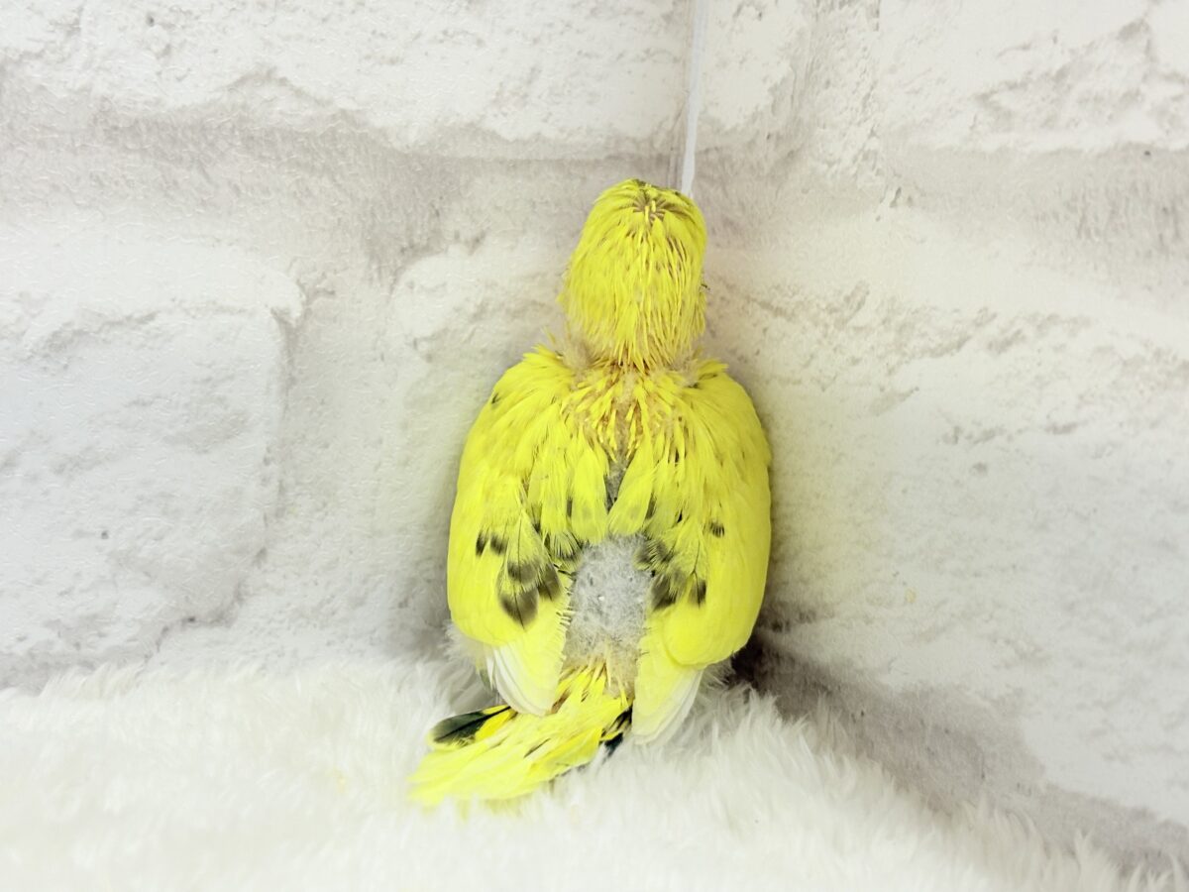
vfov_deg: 28.0
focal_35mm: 52
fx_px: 1786
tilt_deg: -8.8
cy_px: 446
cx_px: 594
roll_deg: -3.2
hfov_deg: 36.8
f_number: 1.6
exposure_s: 1/50
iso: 40
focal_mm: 5.96
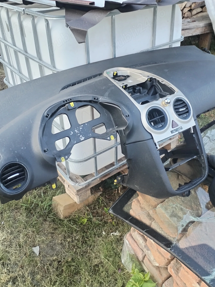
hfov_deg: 44.2
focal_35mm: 32
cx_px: 106
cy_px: 113
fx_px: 265
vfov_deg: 56.3
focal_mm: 4.75
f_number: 1.8
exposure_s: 1/60
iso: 147
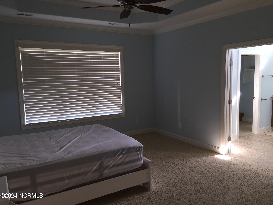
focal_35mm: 29
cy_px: 102
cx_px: 136
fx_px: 229
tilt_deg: -6.9
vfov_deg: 48.2
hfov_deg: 61.7
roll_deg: +0.4
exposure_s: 1/30
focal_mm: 4.15
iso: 40
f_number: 2.2
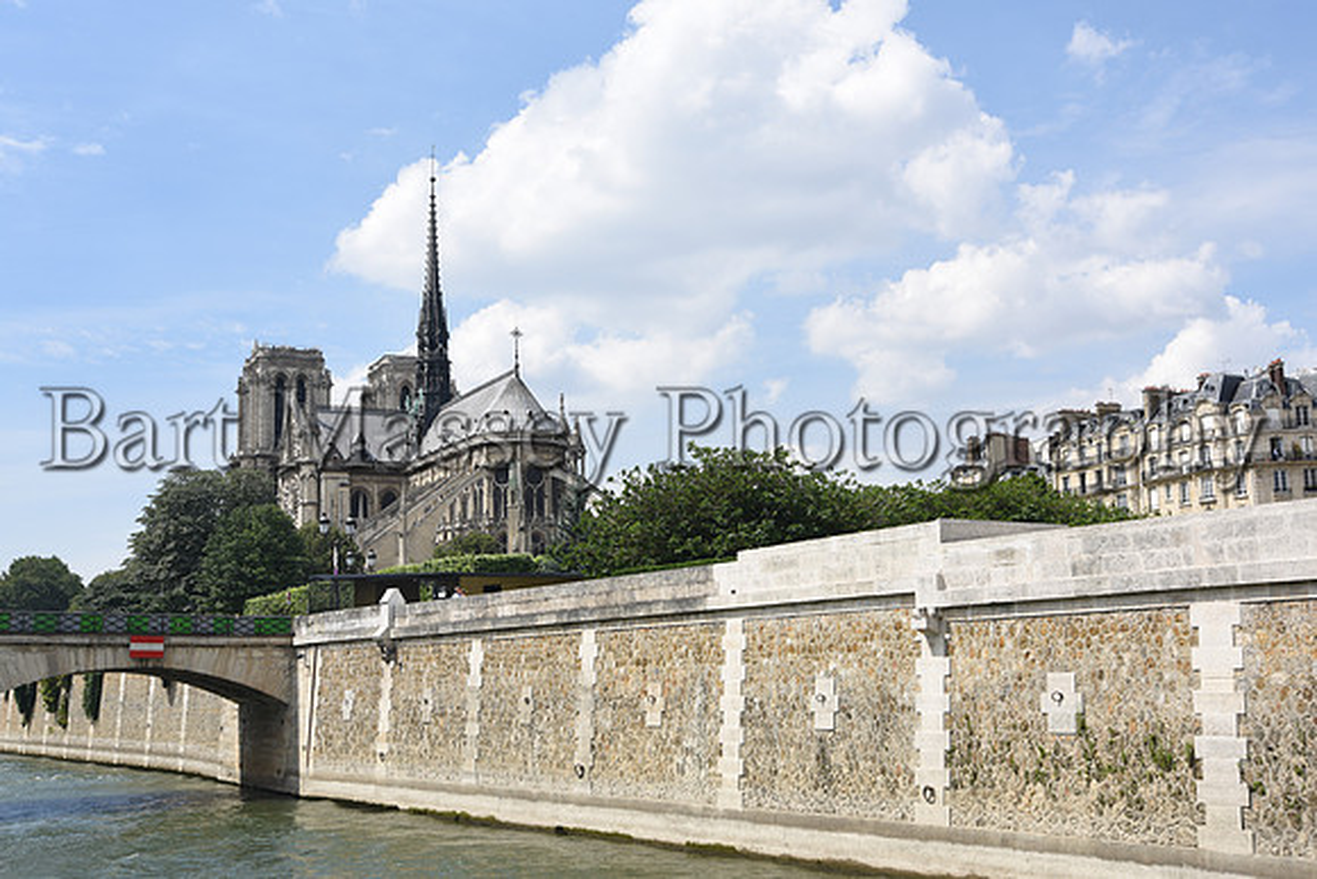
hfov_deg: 44.5
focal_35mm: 44
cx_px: 658
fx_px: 1610
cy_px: 440
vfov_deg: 30.5
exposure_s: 1/200
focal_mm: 44
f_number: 9
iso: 100
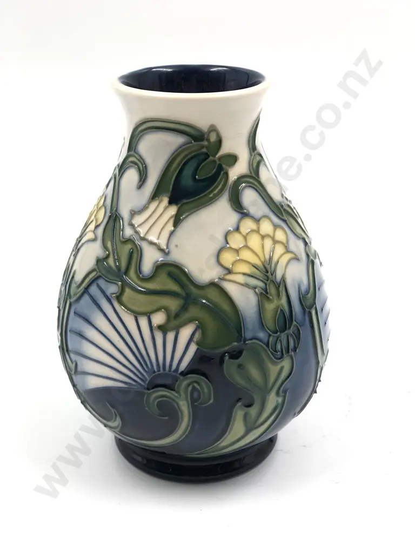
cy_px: 276
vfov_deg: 33.8
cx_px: 208
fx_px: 911
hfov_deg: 25.7
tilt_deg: -24.2
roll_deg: +0.6
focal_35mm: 57
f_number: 2.8
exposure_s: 1/100
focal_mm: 6.6
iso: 32
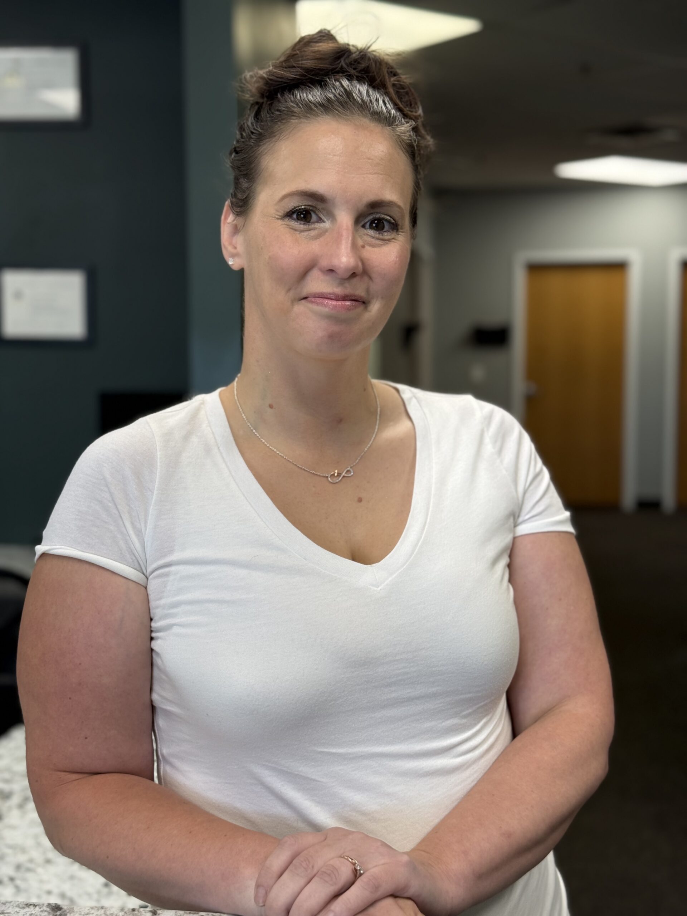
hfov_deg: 30.3
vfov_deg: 39.7
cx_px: 344
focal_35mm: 48
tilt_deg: -5.5
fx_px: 1270
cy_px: 458
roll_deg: +0.4
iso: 100
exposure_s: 1/120
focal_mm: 6.76
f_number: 1.78
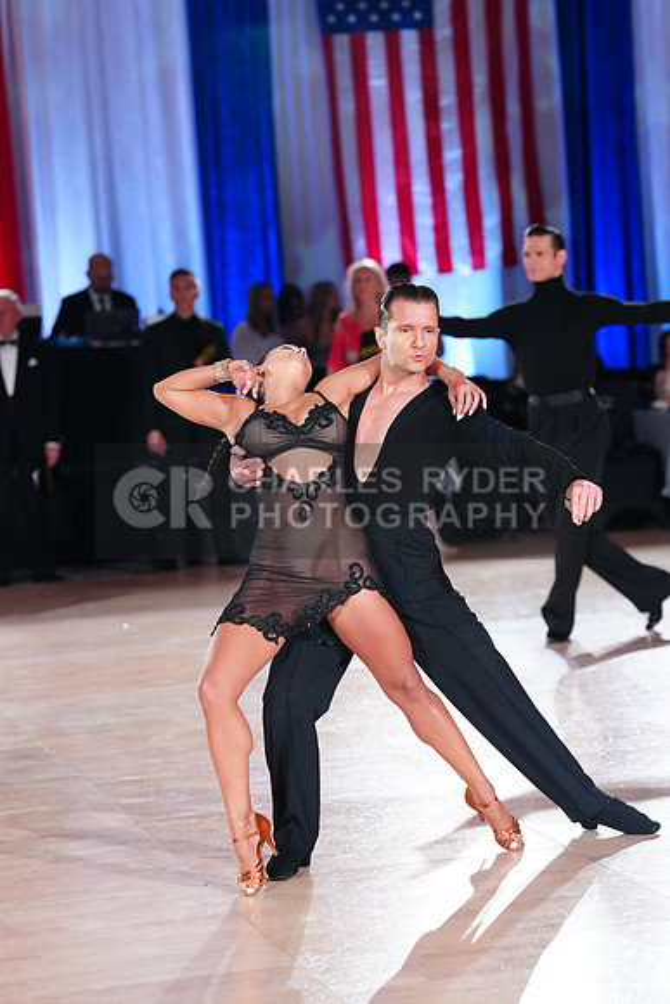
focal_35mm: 100
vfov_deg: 20.4
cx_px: 335
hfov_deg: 13.7
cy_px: 502
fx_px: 2790
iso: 3200
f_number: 3.2
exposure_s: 1/500
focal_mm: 100
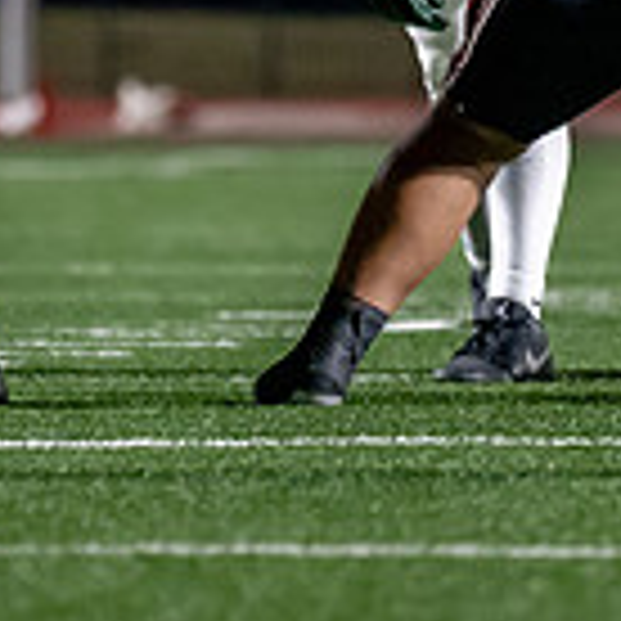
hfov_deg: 2.1
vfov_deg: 2.1
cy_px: -147
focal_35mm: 818
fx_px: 16602
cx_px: 26
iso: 4000
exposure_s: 1/1000
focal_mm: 136
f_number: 2.8
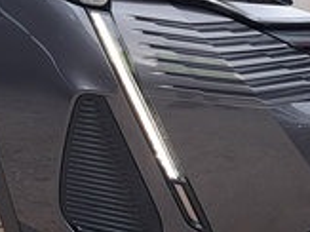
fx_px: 1056
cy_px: -108
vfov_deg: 12.0
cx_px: 67
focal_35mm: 118
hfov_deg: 16.6
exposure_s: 1/50
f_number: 1.8
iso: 50
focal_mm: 5.23
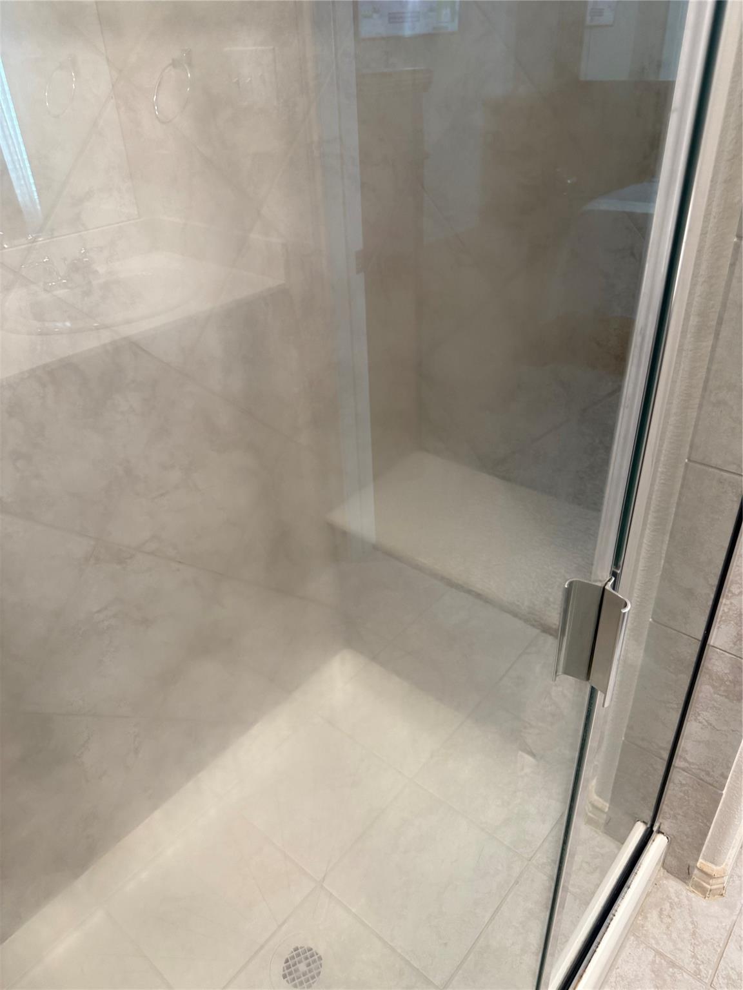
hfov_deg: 56.8
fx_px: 687
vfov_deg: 71.6
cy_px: 495
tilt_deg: -33.0
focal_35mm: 24
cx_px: 372
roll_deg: +1.5
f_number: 1.78
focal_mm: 6.76
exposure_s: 1/60
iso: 200
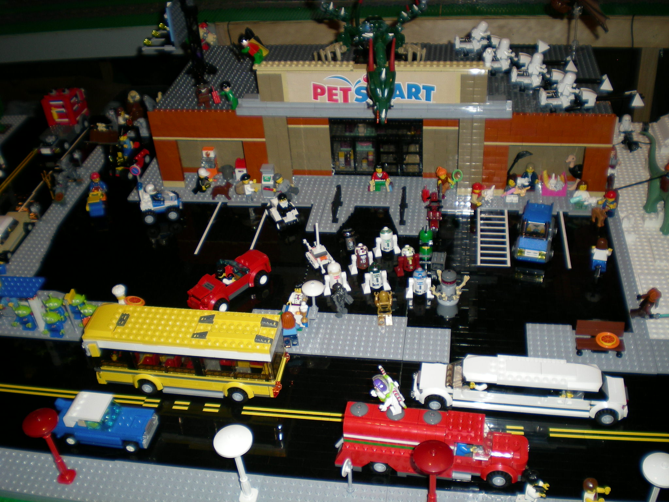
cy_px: 251
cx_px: 334
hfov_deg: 49.0
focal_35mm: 38
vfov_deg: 37.7
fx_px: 734
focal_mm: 6.3
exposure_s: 1/60
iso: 50
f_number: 3.1
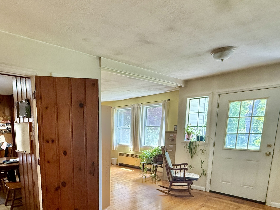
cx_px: 85
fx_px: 194
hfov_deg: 68.8
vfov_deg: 53.7
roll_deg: +0.9
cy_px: 163
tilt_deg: -8.4
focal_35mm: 24
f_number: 2.2
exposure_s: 1/66
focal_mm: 2.22
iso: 320
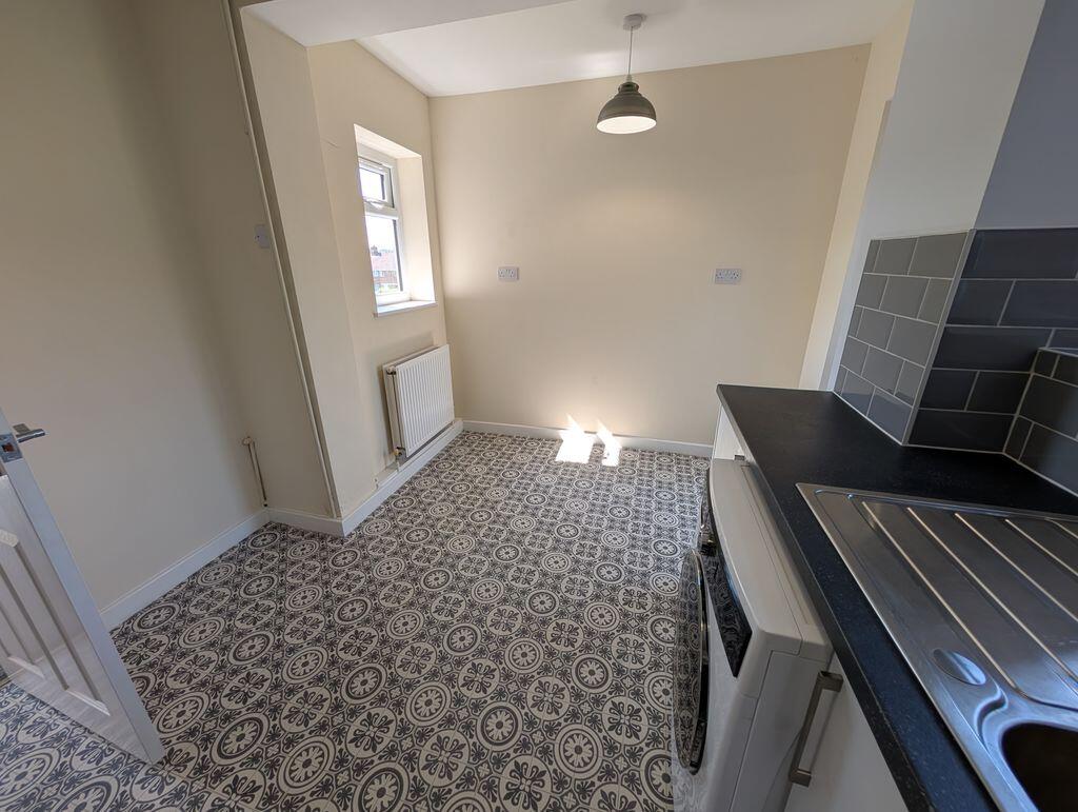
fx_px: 374
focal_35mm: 12
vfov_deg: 94.6
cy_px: 406
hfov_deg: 110.5
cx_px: 539
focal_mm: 2.02
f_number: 1.7
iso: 48
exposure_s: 1/258
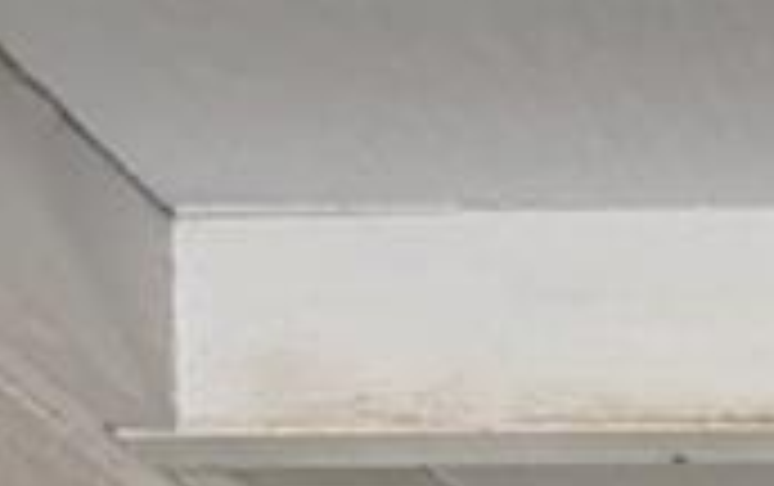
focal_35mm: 129
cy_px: 2108
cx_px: 1951
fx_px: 2725
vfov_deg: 7.0
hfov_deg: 12.2
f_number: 2.2
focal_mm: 2.22
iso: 200
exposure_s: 1/121
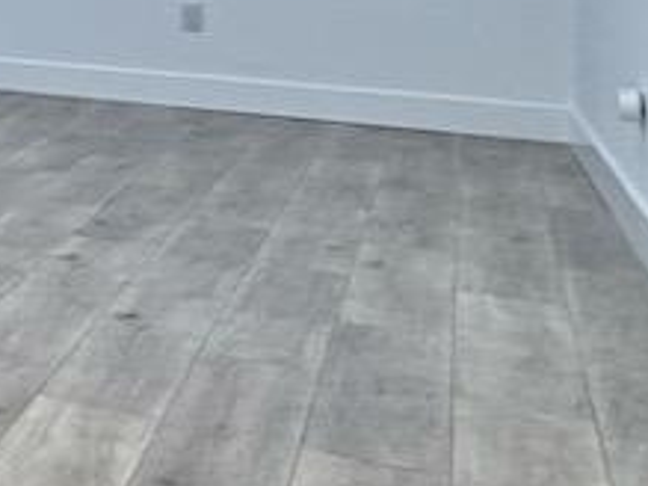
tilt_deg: +0.2
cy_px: -93
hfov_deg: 12.0
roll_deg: -0.8
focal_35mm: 82
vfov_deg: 17.2
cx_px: -1231
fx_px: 1534
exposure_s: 1/120
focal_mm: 2.22
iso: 125
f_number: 2.2
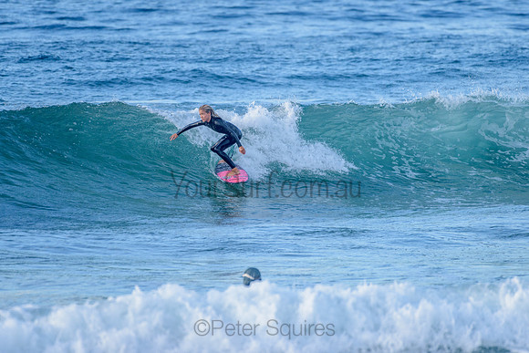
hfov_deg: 3.4
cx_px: 234
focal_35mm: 613
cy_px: 148
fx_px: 9009
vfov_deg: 2.2
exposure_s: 1/1250
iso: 450
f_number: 5.6
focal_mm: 500
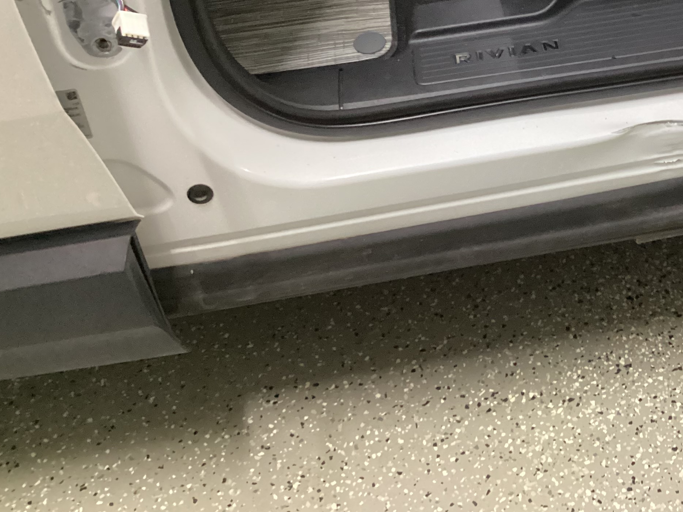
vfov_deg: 26.3
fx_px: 1065
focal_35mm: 54
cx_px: 578
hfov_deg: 34.1
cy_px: 73
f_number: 2.4
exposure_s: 1/33
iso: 400
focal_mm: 3.3
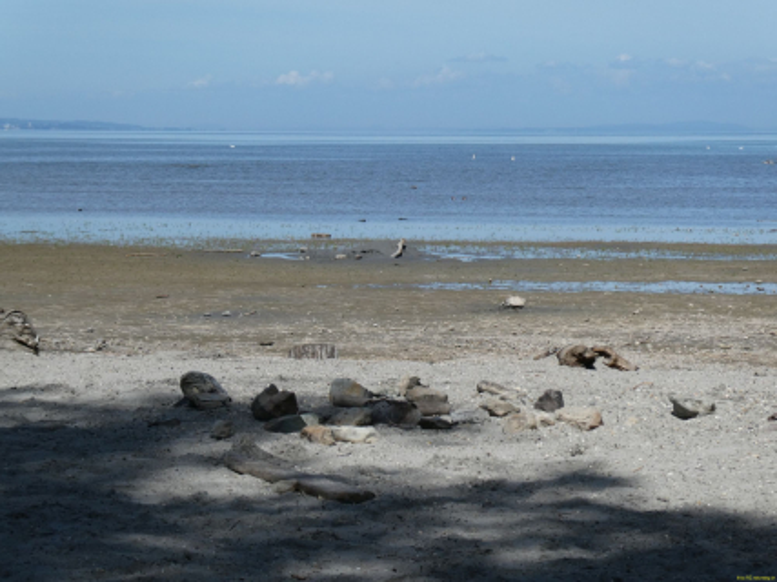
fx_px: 3029
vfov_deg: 11.0
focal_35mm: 135
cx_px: 388
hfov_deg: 14.6
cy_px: 291
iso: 80
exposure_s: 1/640
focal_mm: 24.2
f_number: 5.3
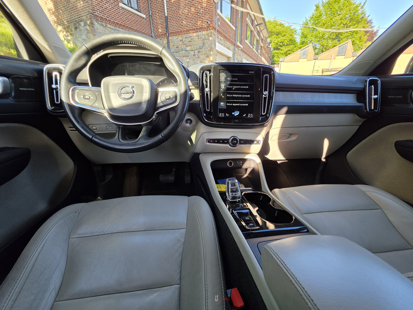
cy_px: 155
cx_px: 206
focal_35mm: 13
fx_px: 155
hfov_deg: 106.2
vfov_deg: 89.9
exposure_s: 1/120
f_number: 1.9
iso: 32
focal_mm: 2.2
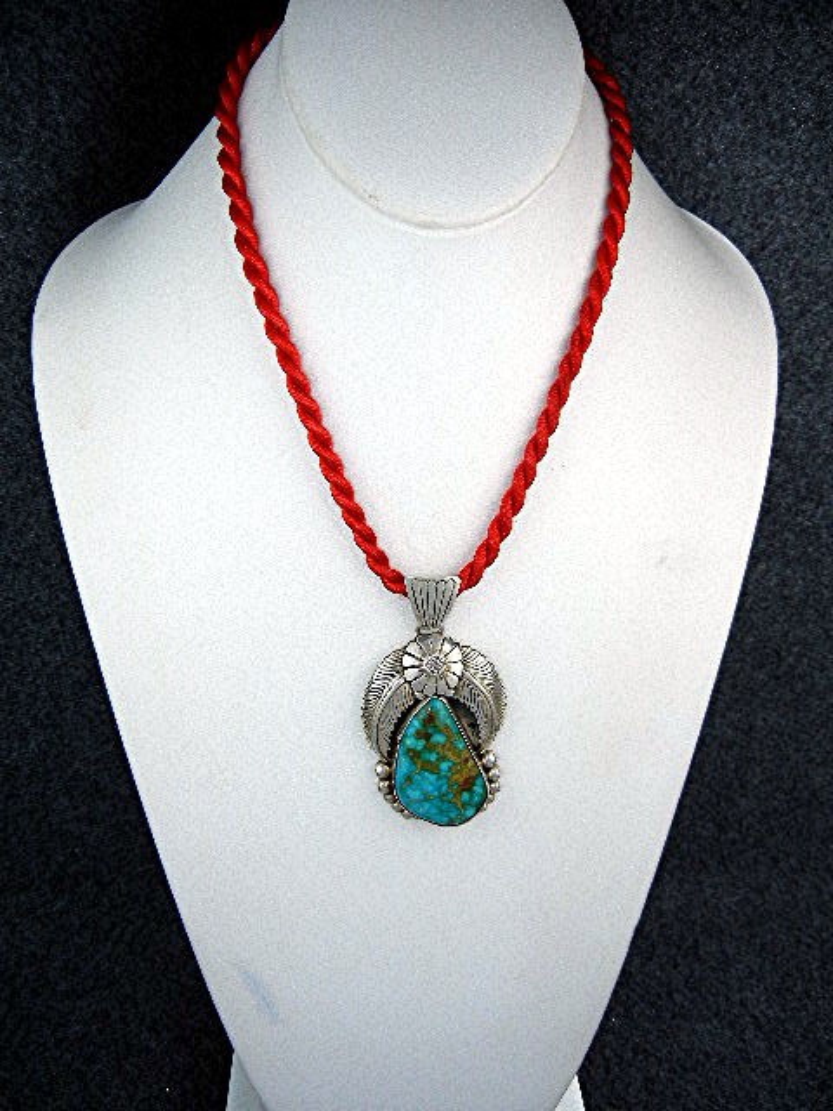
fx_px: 963
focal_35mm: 30
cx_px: 416
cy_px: 556
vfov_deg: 60.0
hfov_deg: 46.8
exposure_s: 1/37.8
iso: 160
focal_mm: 5.4
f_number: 3.5
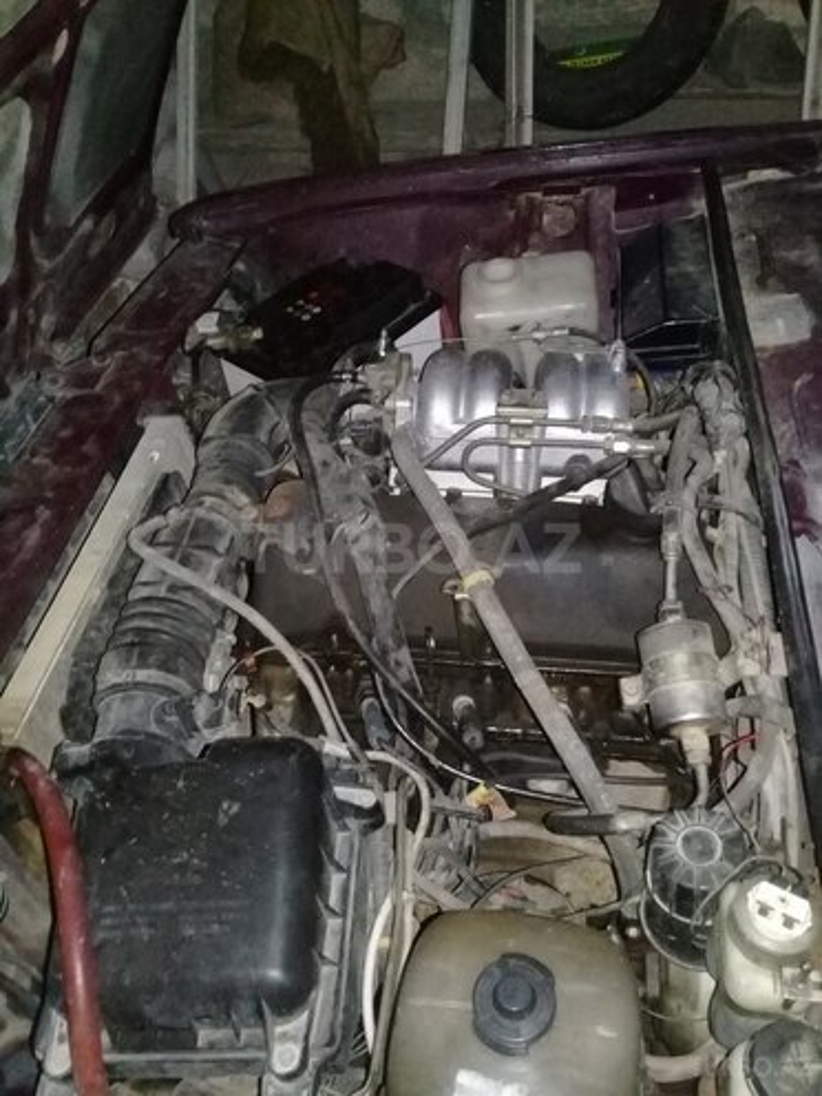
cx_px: 411
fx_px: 982
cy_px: 548
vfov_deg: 58.4
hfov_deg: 45.4
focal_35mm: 31
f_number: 2.2
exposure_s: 1/25
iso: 500
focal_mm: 3.3
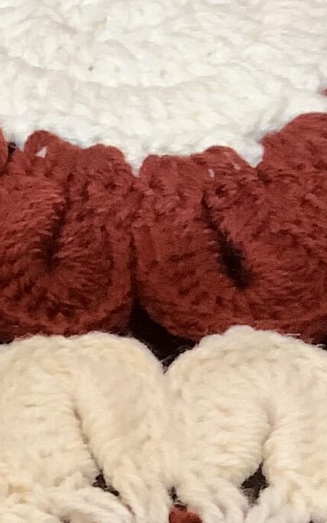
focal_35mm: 122
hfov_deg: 10.1
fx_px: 1740
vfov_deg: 15.9
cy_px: 756
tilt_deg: -57.6
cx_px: -284
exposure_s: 1/33
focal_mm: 3.3
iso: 320
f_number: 2.4
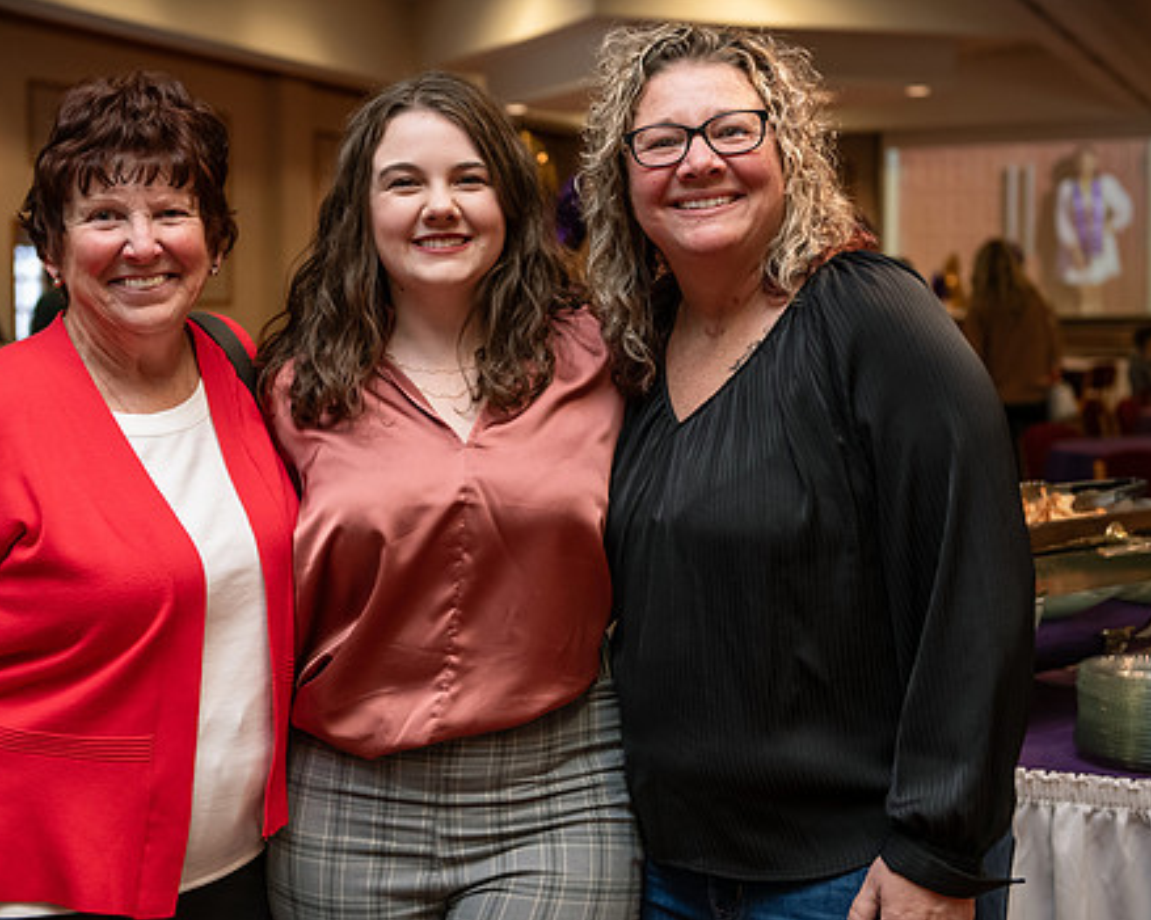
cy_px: 421
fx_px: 2112
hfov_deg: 30.5
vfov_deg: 24.6
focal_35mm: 62
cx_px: 532
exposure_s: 1/160
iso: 1600
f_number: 3.5
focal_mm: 50
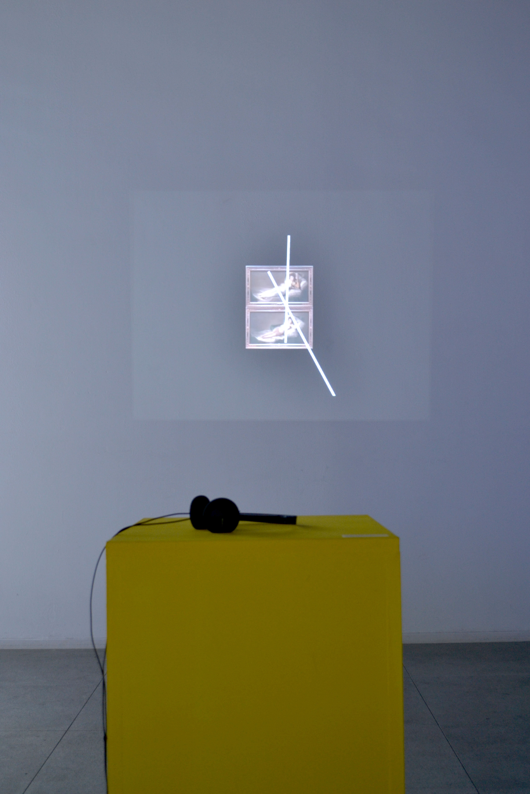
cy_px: 397
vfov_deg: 46.4
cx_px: 265
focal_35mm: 42
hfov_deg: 31.9
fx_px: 927
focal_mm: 28
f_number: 5
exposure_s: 1/5
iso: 220
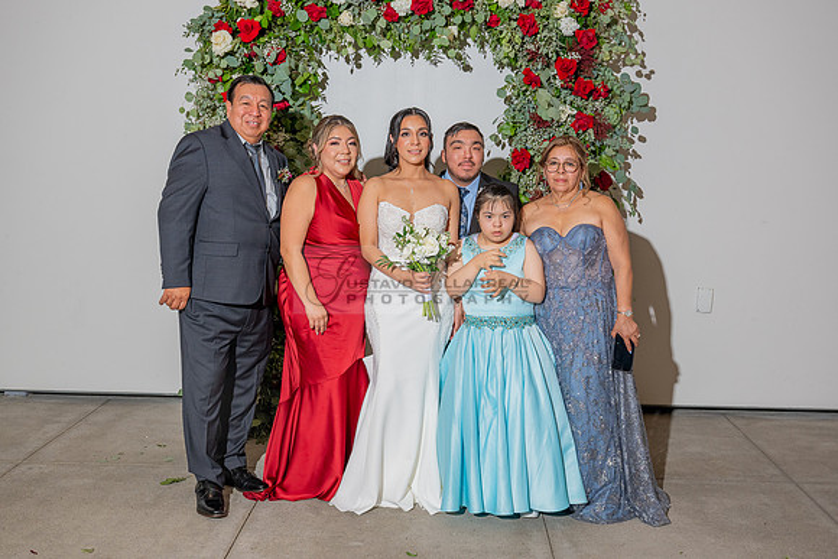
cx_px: 419
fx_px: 931
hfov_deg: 48.4
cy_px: 280
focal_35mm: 40
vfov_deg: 33.4
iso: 800
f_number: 5.6
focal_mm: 40
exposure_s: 1/200
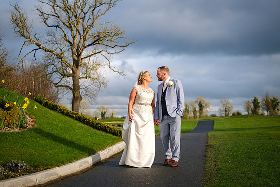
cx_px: 140
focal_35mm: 76
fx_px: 588
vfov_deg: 18.1
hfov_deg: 26.8
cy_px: 94
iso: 160
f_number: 2.8
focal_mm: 50
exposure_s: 1/1000
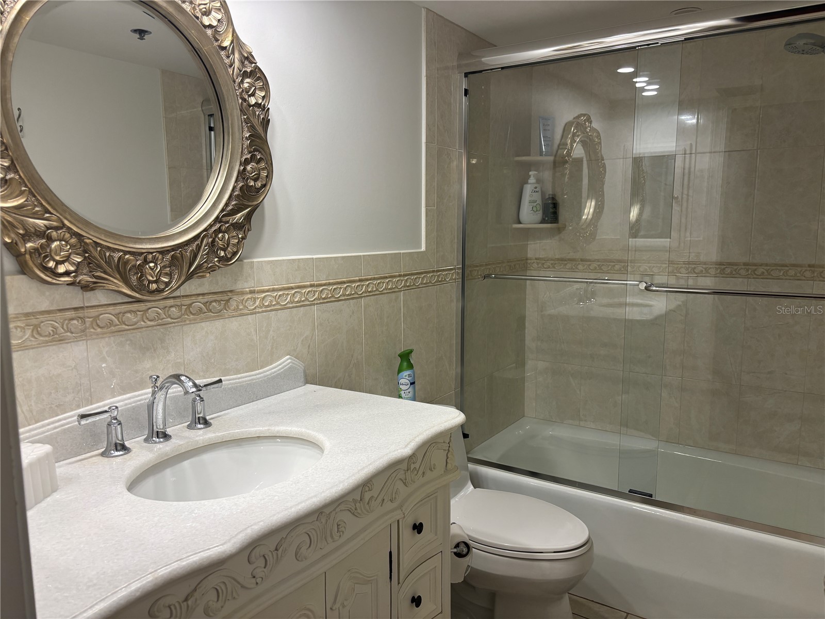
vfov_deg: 53.1
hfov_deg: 67.3
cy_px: 310
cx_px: 412
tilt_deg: -7.3
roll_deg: -0.6
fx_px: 620
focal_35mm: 26
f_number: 1.6
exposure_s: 1/120
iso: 125
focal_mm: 5.96
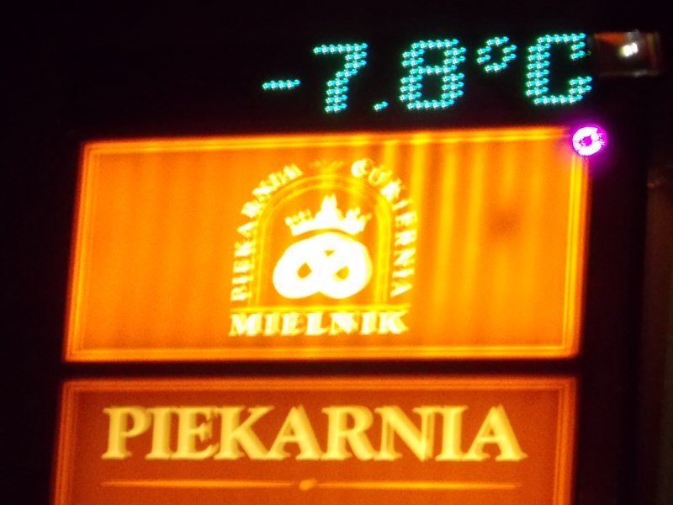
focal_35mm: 127
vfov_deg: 11.7
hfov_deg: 15.5
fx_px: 2469
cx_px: 336
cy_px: 252
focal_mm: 17.9
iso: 320
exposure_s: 1/2
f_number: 6.3
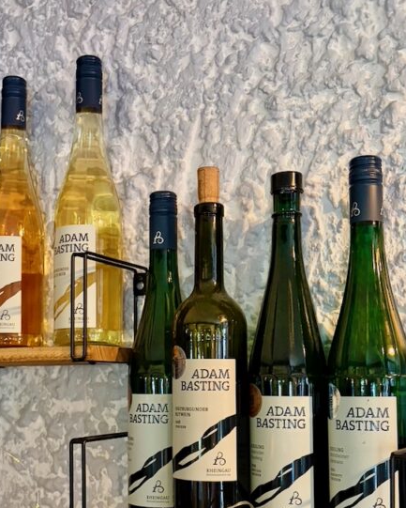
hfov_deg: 31.4
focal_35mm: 48
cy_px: 344
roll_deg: -1.2
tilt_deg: +1.5
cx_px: 174
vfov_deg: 38.3
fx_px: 721
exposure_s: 1/33
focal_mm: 5.96
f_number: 1.6
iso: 500
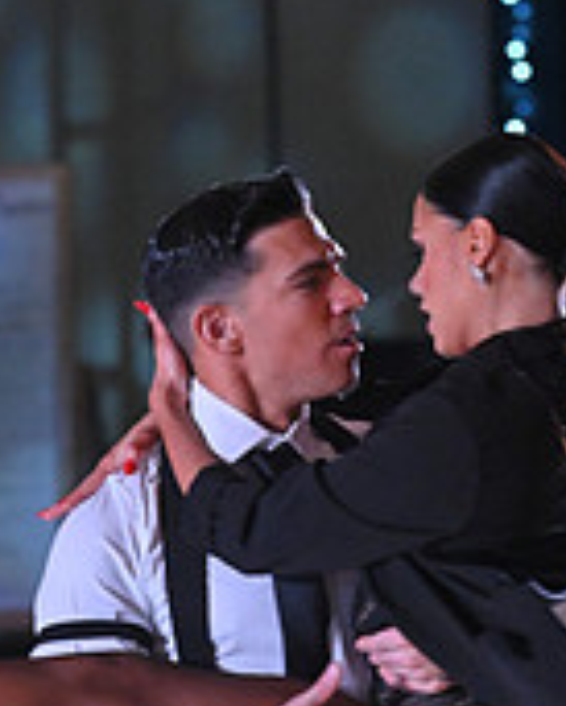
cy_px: 941
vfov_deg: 4.5
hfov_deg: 3.6
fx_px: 8975
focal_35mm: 429
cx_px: 452
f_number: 5.6
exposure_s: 1/320
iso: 4000
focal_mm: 135
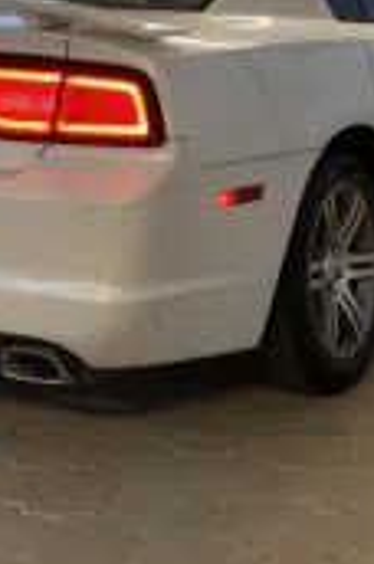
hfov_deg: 21.5
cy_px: -10
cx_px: 167
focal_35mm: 63
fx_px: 986
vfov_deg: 29.6
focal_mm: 4.25
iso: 320
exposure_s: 1/60
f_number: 1.8
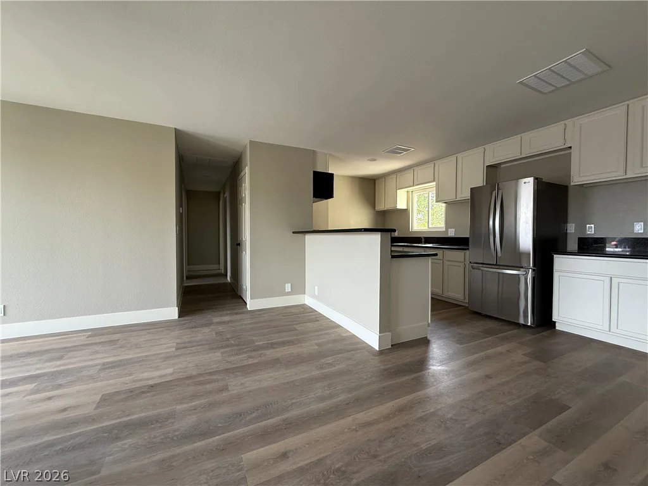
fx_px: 262
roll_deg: +0.3
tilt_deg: -1.1
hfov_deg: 102.1
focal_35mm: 14
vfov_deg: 85.7
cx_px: 324
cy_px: 243
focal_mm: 2.22
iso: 125
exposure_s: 1/99
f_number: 2.2
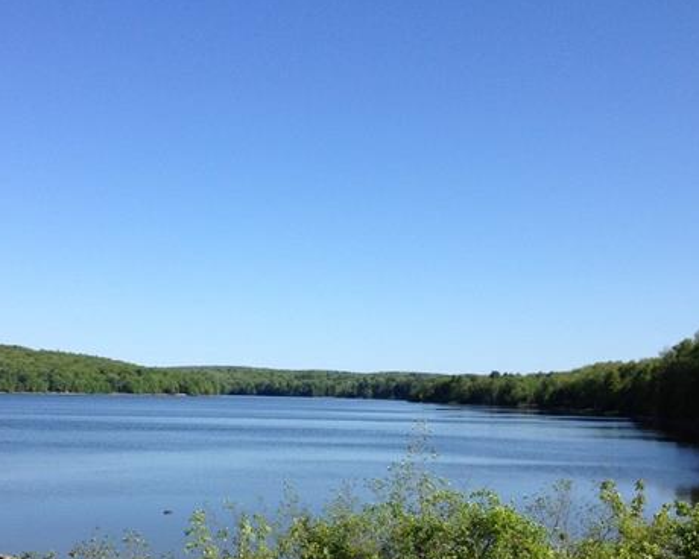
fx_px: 1179
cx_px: 327
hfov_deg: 33.0
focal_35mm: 57
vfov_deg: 26.4
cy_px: 406
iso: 64
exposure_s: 1/1672
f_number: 2.4
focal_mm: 4.28
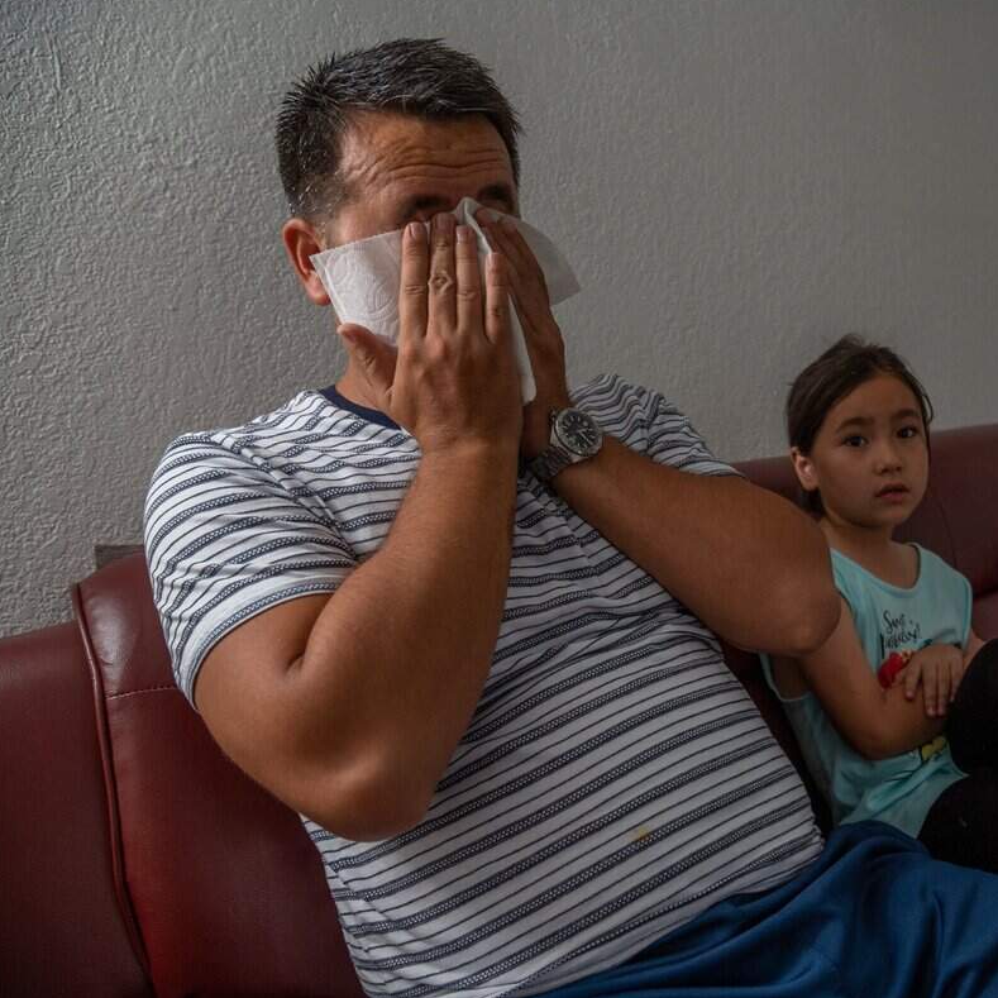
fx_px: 1011
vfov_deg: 52.5
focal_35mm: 31
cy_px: 496
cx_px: 689
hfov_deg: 51.3
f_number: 4
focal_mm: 24
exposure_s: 1/60
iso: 400
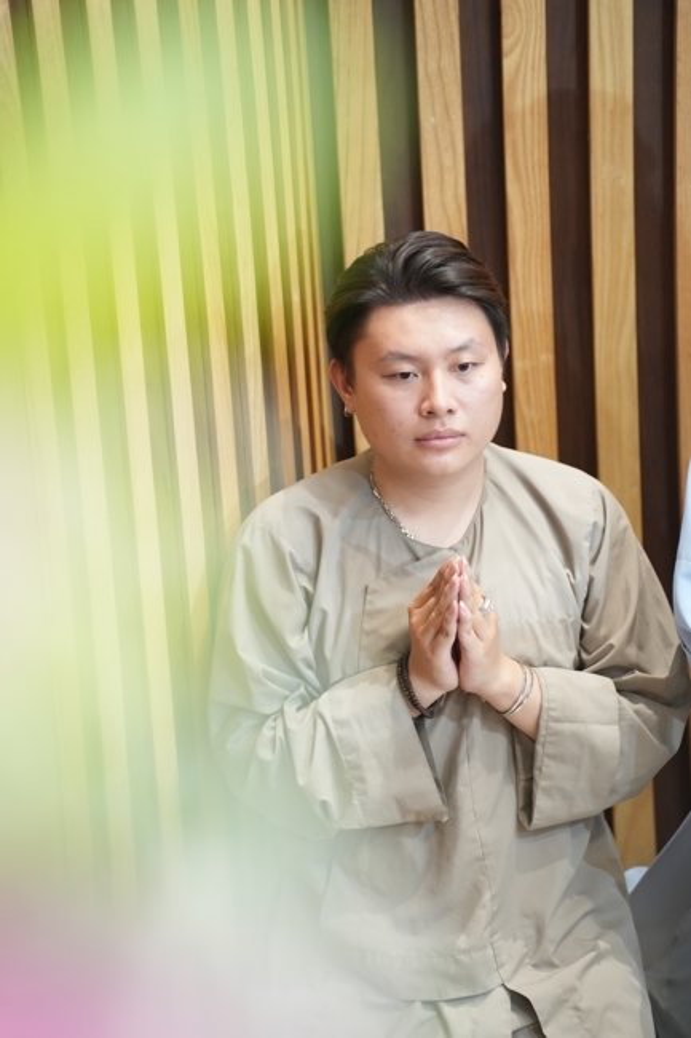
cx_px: 346
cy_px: 519
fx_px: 3543
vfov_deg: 16.7
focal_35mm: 123
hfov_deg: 11.1
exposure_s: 1/60
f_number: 2.8
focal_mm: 123
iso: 4000
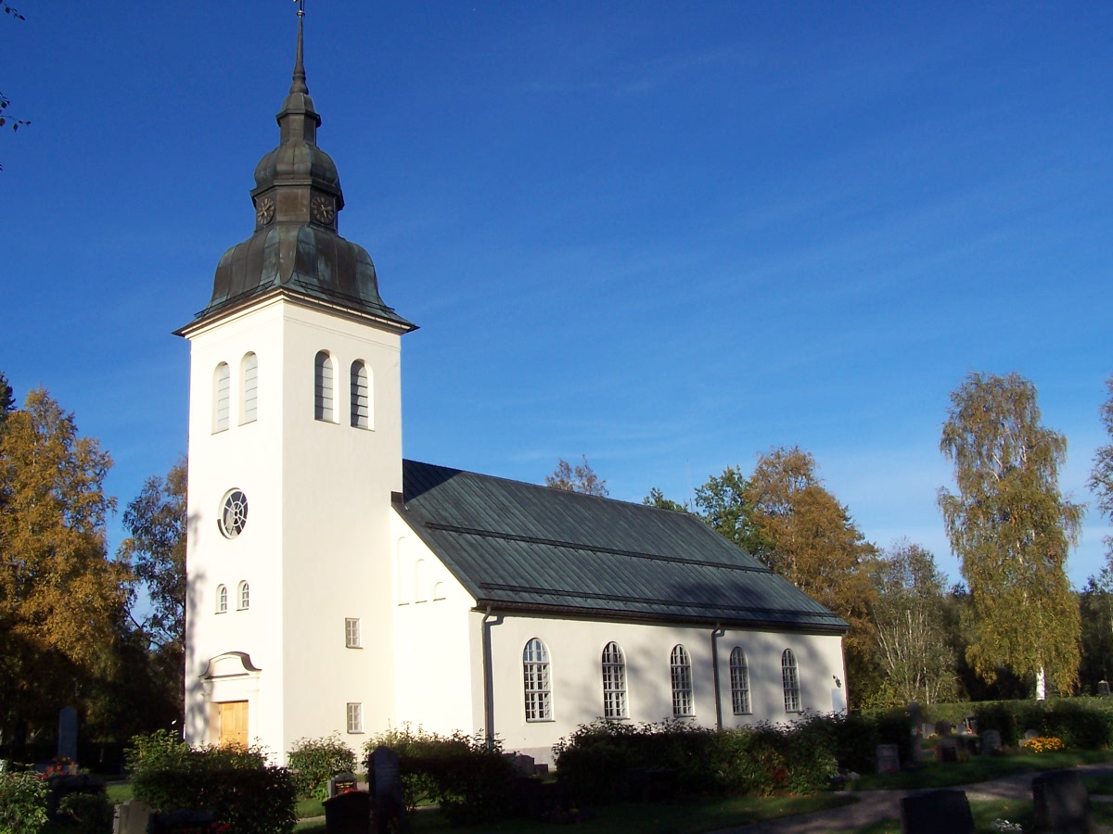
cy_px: 417
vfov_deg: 37.7
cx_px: 556
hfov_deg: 49.0
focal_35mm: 38
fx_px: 1222
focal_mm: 6.3
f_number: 5.6
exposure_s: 1/350
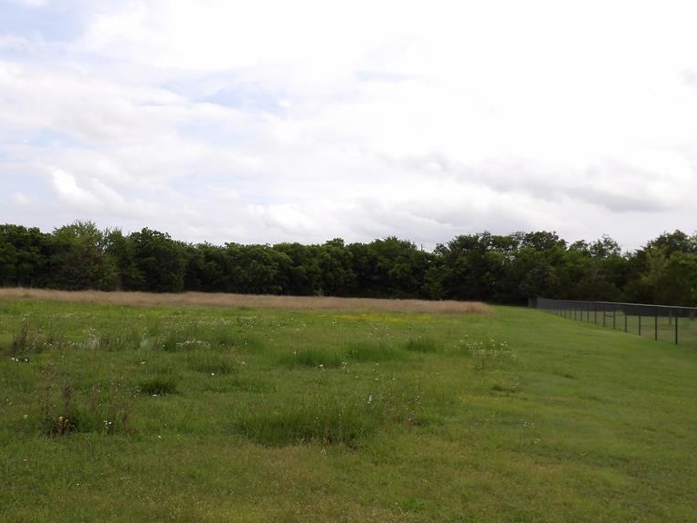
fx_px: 644
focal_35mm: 32
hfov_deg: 56.1
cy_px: 284
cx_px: 256
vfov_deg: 44.1
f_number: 4.6
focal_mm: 4.3
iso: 100
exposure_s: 1/686
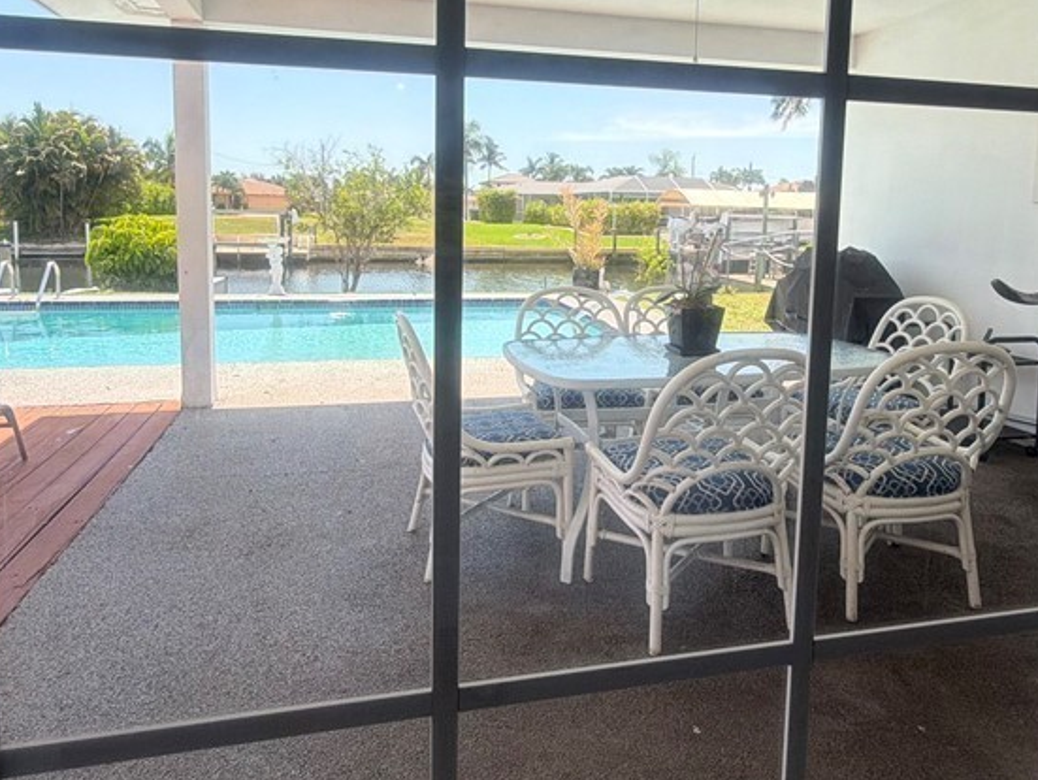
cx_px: 552
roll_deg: -2.6
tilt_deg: -6.6
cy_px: 286
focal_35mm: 26
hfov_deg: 67.2
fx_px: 780
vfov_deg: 52.5
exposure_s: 1/502
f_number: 2.2
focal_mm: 2.22
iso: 64
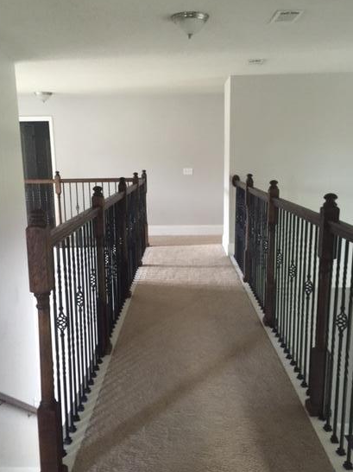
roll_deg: +2.2
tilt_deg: -10.2
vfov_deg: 53.9
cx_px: 167
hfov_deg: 41.7
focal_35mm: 34
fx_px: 463
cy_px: 252
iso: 80
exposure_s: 1/4
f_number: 2.2
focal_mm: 4.15
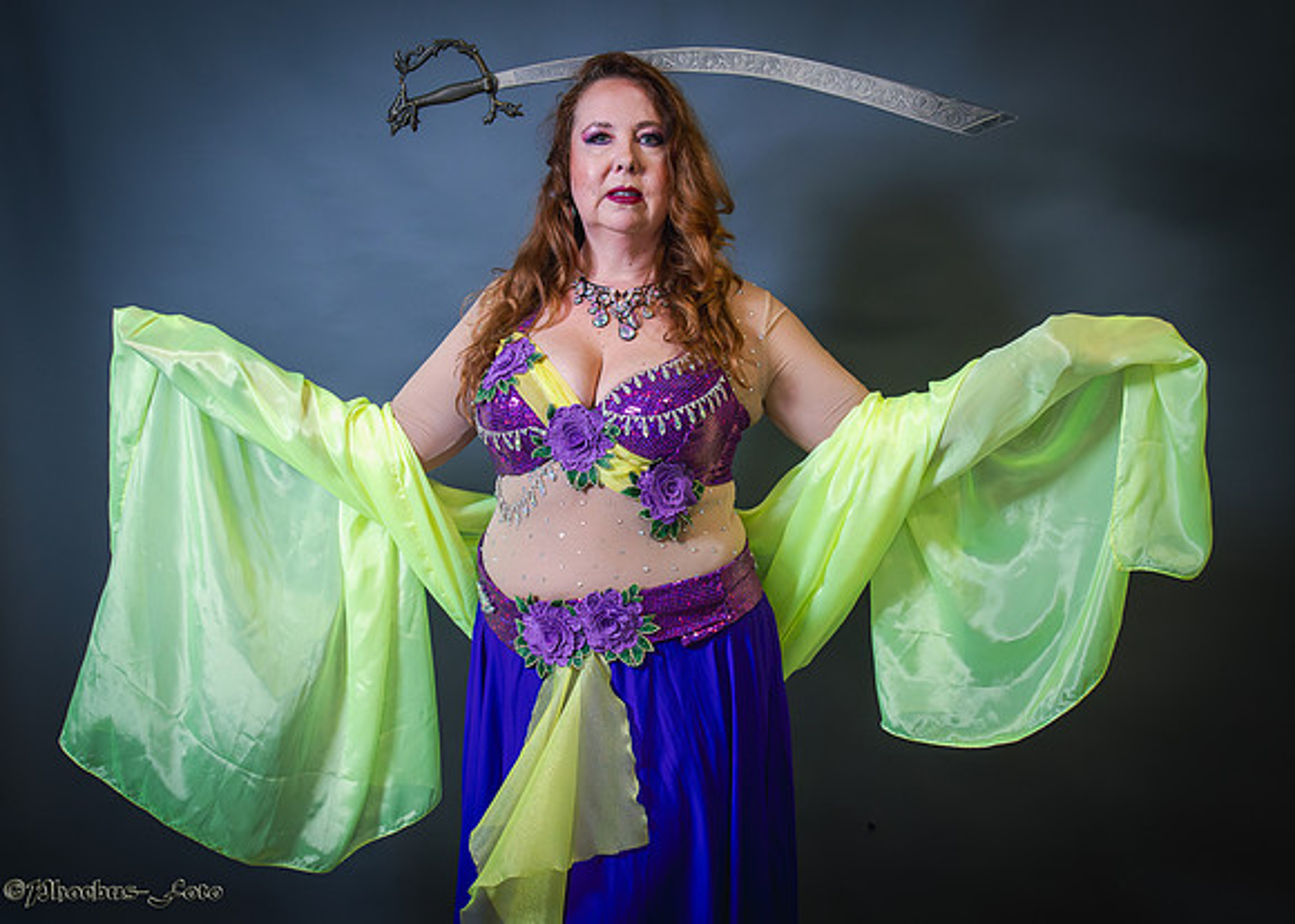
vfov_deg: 30.6
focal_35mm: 46
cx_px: 648
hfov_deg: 42.0
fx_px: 1687
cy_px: 501
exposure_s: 1/200
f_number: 8
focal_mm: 38
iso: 5000
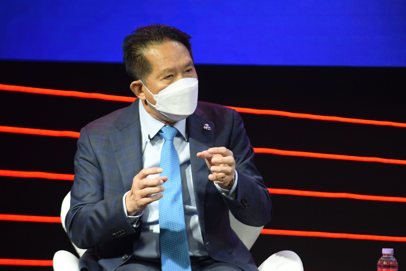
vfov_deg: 4.8
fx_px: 3214
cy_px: 136
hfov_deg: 7.2
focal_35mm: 285
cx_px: 203
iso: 800
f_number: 2.8
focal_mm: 190
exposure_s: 1/400
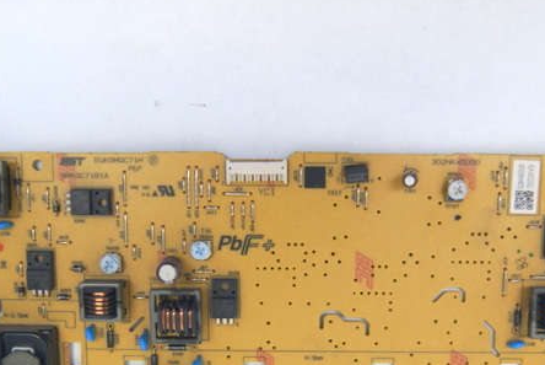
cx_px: 282
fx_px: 818
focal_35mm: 54
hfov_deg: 36.8
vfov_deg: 24.5
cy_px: 312
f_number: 4.5
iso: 200
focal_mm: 20
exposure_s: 1/40
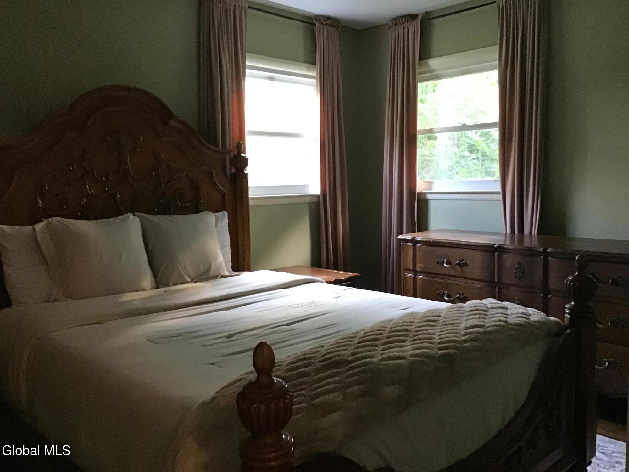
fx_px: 563
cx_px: 314
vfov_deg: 45.4
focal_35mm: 31
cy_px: 236
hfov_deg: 58.4
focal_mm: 3.3
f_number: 2.4
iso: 250
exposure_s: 1/15
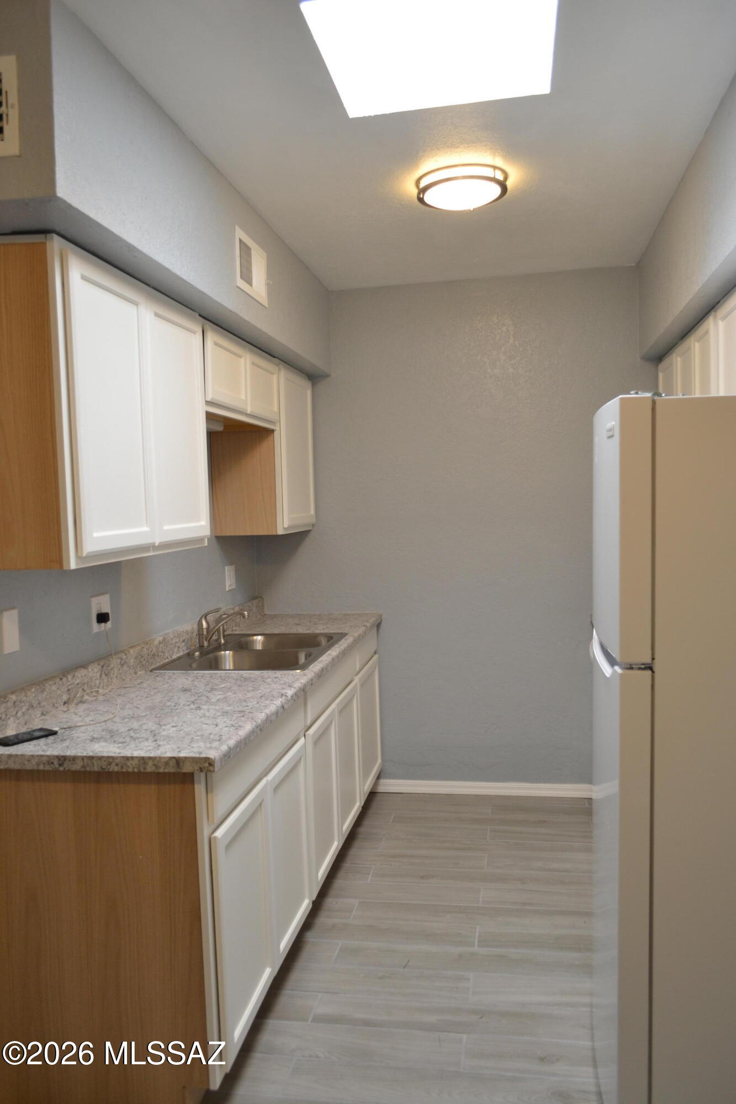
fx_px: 828
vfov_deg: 67.4
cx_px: 368
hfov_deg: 47.9
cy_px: 552
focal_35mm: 27
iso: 400
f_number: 4
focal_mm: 18
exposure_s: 1/60
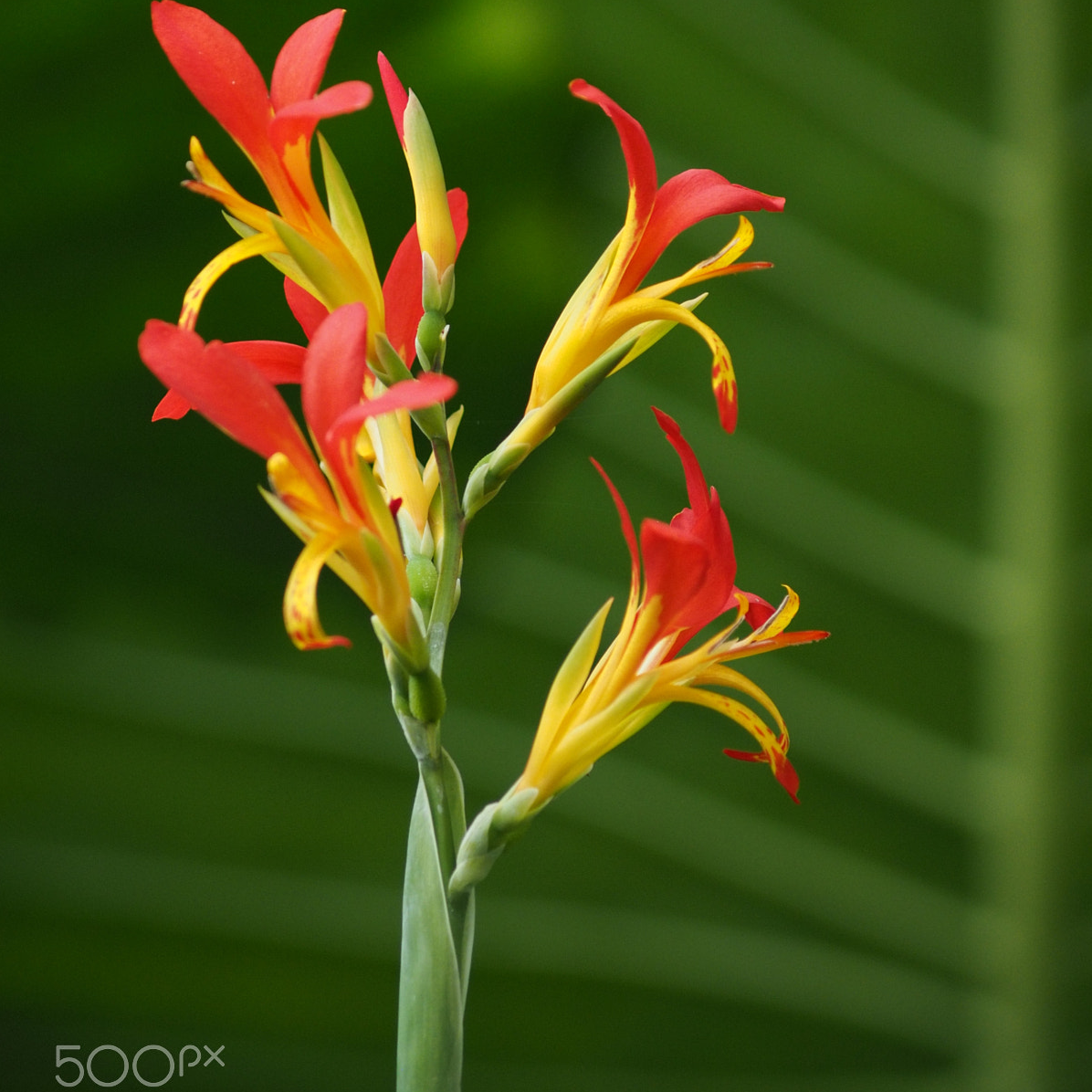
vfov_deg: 7.7
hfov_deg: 7.7
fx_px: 8102
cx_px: 546
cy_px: 456
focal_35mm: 227
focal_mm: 96
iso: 800
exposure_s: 1/320
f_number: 4.1
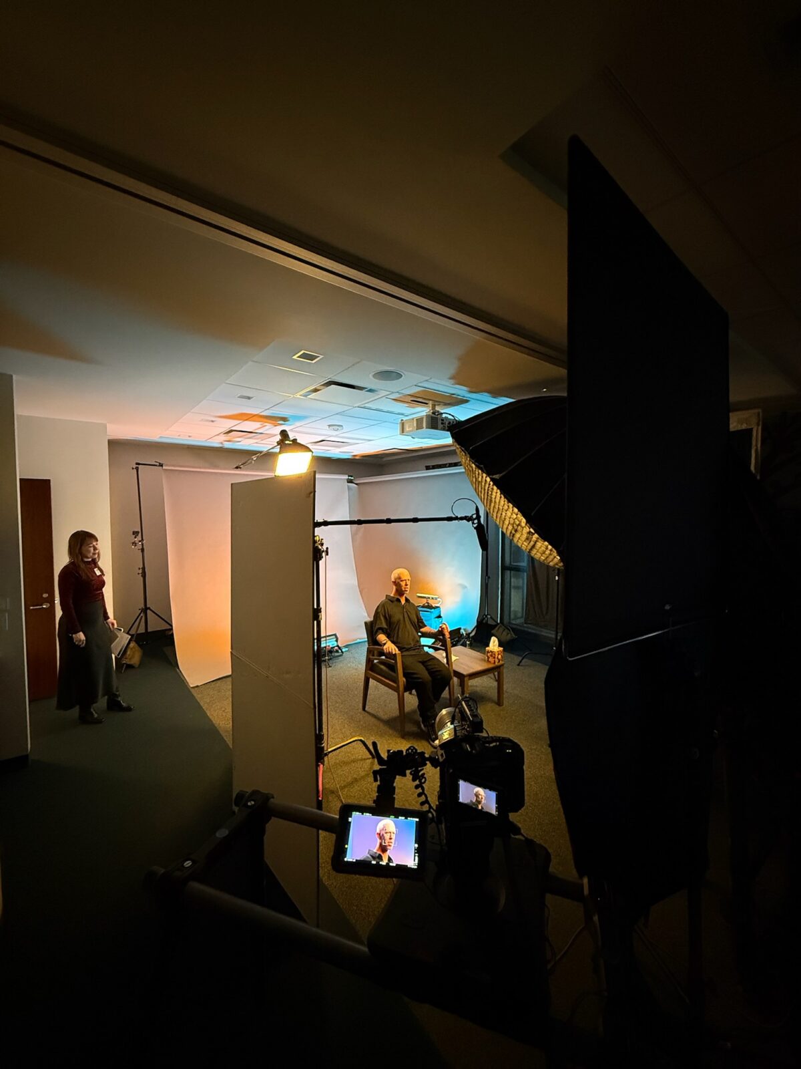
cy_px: 534
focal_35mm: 14
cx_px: 400
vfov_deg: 102.1
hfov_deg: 85.7
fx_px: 432
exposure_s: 1/60
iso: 800
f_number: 2.2
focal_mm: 2.22
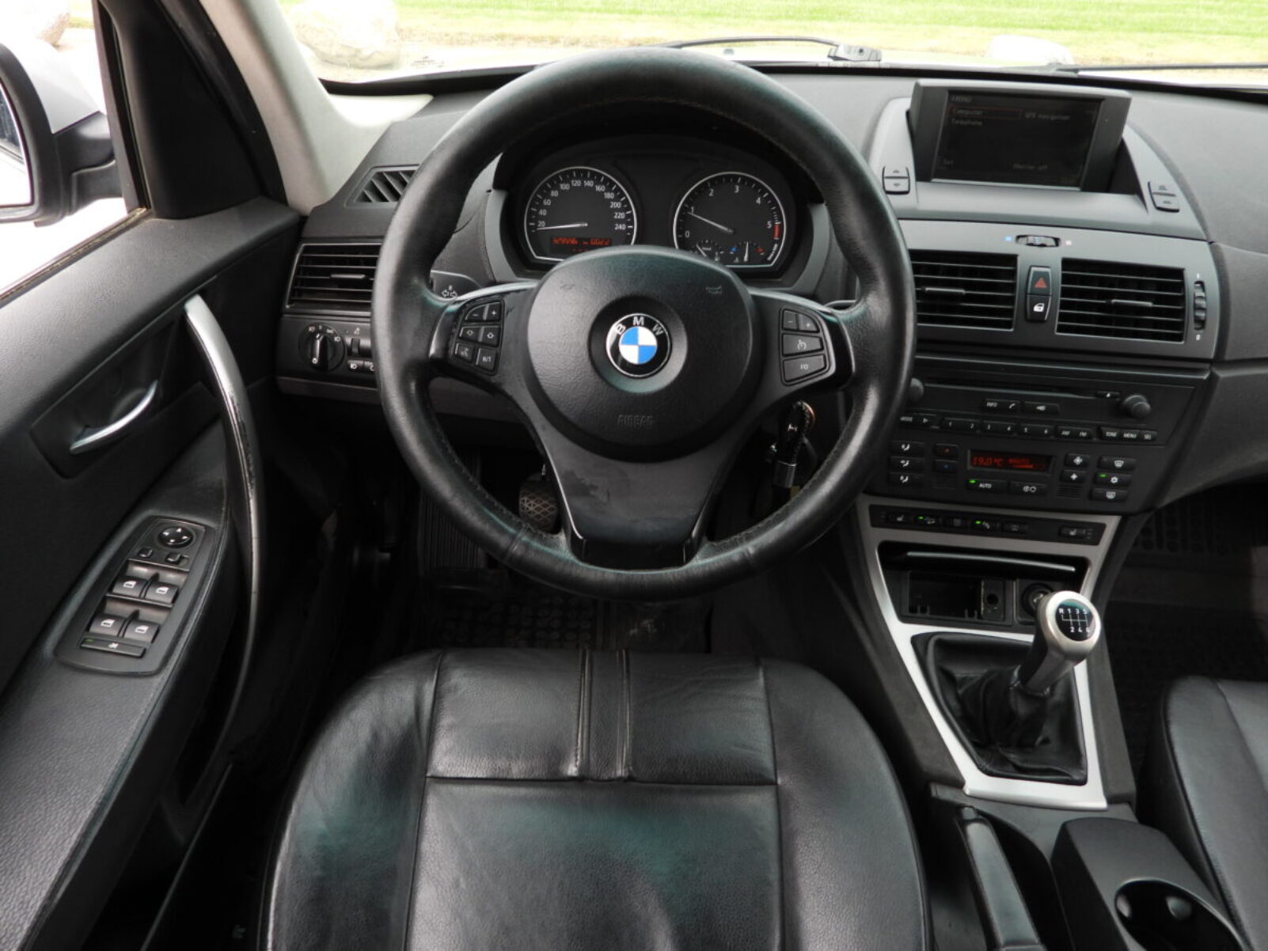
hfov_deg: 71.6
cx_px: 634
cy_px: 476
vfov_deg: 56.8
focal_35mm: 24
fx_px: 879
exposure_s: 1/160
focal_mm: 4.3
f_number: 2.8
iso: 100
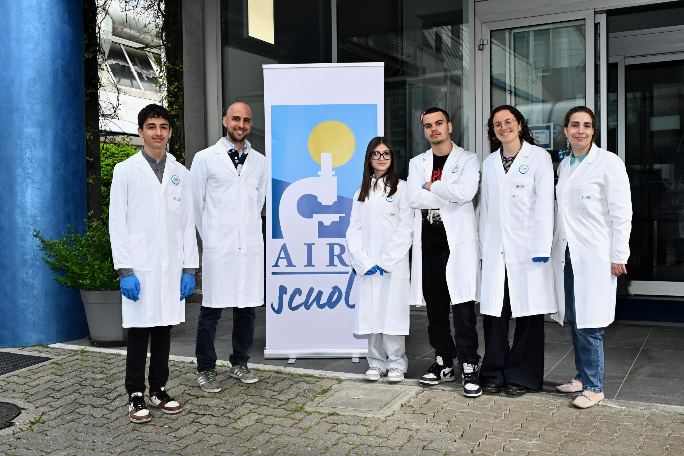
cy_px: 228
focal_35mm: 37
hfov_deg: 51.9
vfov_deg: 35.9
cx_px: 342
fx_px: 703
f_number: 10
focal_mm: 37
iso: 1000
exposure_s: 1/500
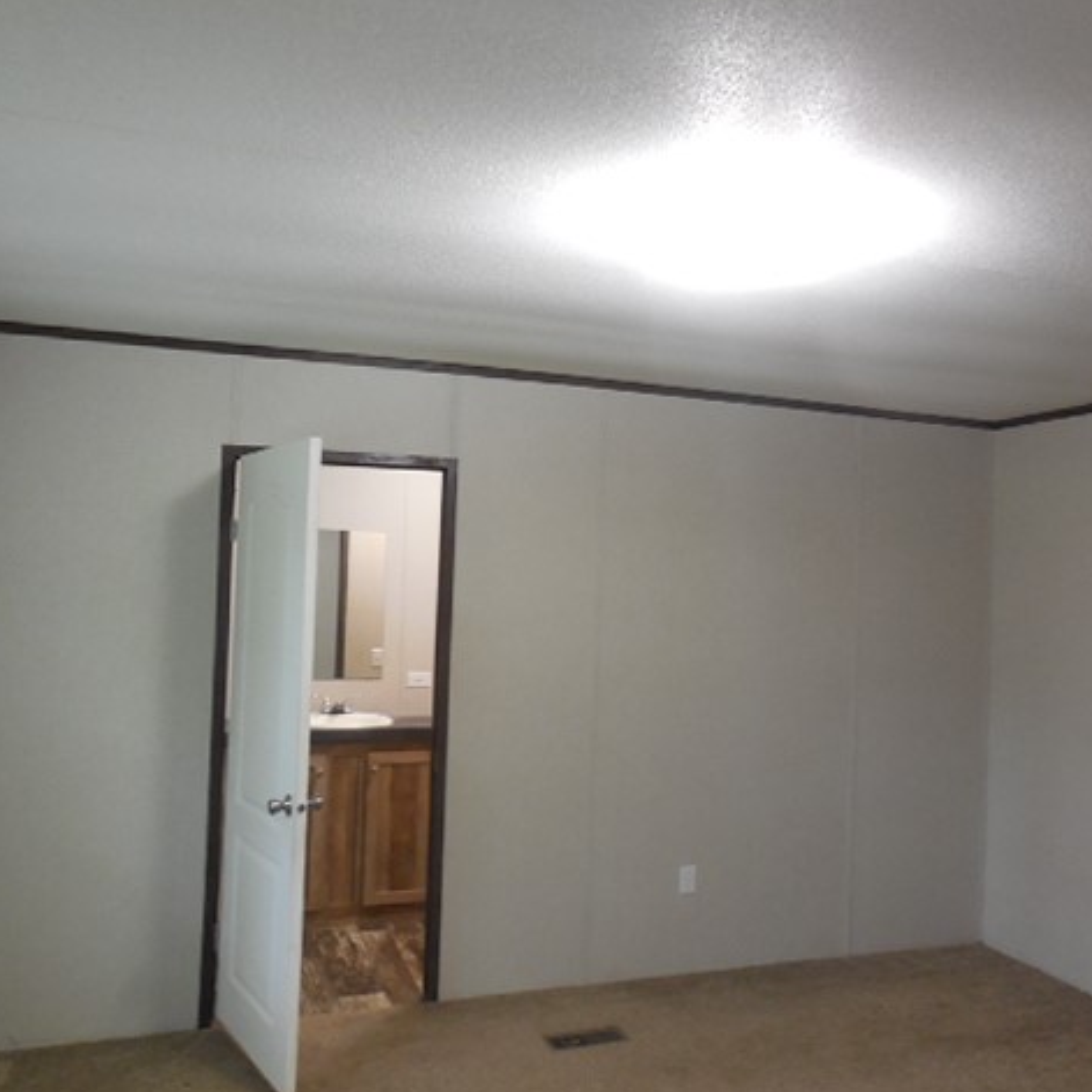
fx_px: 1071
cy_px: 549
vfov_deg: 54.0
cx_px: 654
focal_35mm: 30
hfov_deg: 53.7
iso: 320
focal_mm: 4.5
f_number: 3.1
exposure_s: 1/30
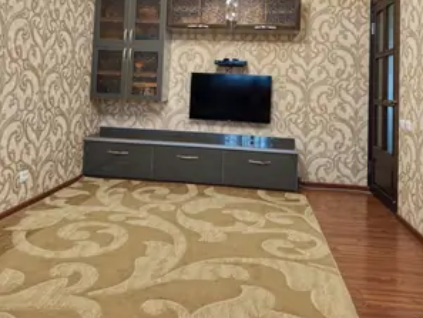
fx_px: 379
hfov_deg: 58.3
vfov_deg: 43.6
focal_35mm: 31
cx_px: 211
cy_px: 68
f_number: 1.67
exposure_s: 1/100
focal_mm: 6.62
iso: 64
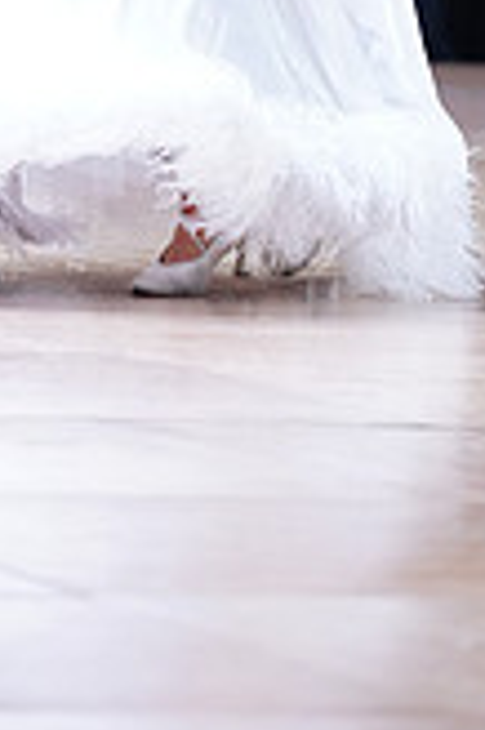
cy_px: -401
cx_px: -2
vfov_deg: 2.9
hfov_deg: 1.9
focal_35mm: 708
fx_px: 14337
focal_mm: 200
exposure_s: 1/500
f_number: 2.8
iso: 1250
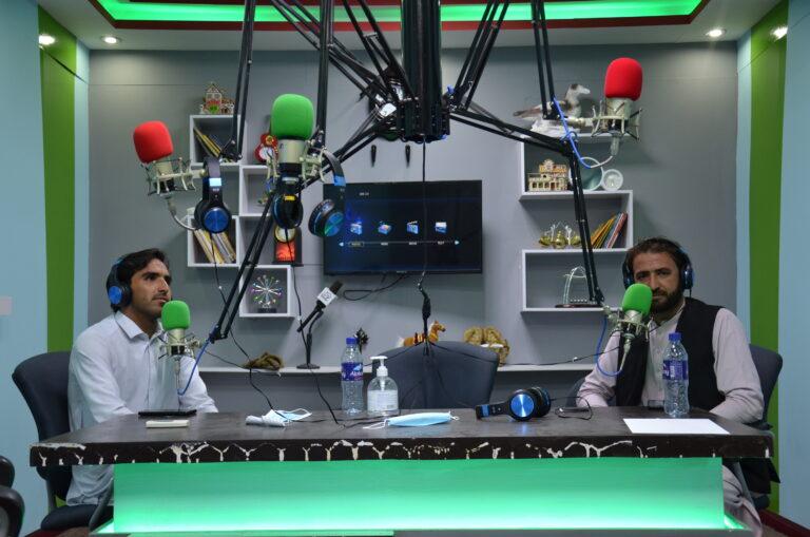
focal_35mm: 42
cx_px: 405
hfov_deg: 46.5
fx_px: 943
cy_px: 268
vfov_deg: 31.8
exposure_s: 1/60
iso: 500
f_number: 4
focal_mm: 28
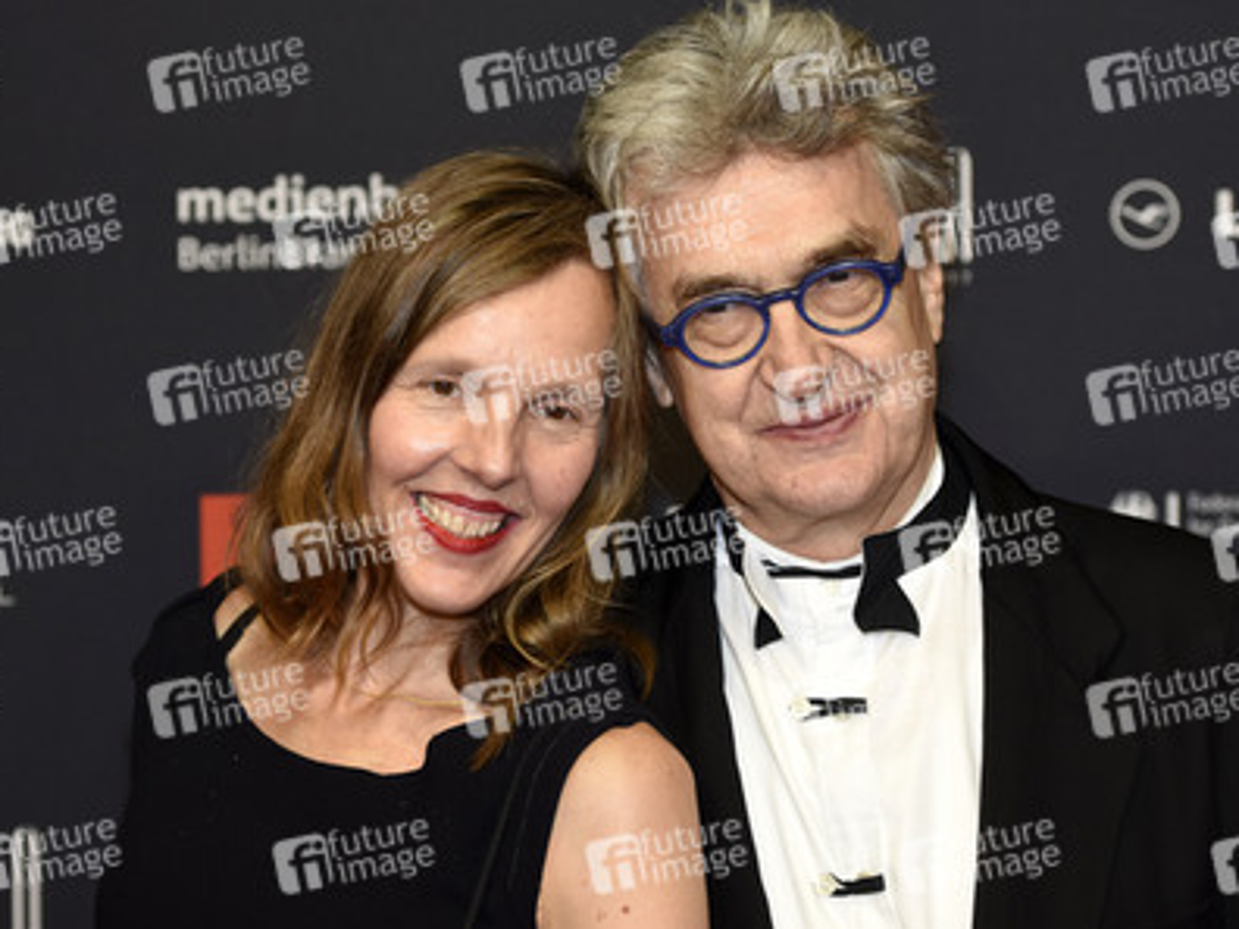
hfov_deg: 14.1
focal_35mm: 140
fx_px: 4995
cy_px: 466
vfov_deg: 10.6
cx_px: 584
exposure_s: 1/500
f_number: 3.5
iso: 640
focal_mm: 85
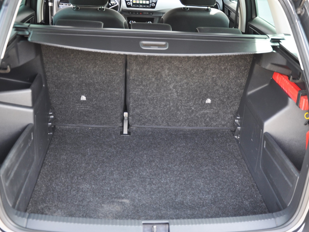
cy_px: 131
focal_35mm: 48
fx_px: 429
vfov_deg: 30.2
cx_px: 174
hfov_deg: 39.6
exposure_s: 1/60
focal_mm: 26
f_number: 4
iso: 250
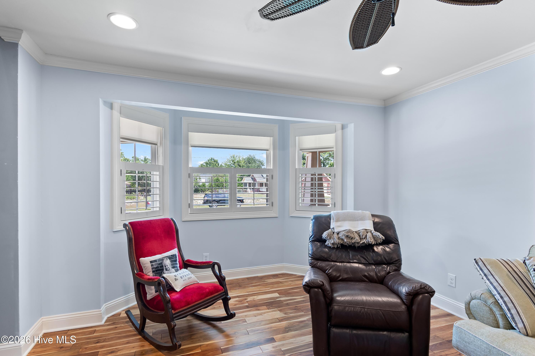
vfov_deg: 70.4
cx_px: 268
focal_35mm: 17
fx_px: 253
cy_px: 178
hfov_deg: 93.3
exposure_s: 1/3
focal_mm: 11.5
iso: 100
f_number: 4.8
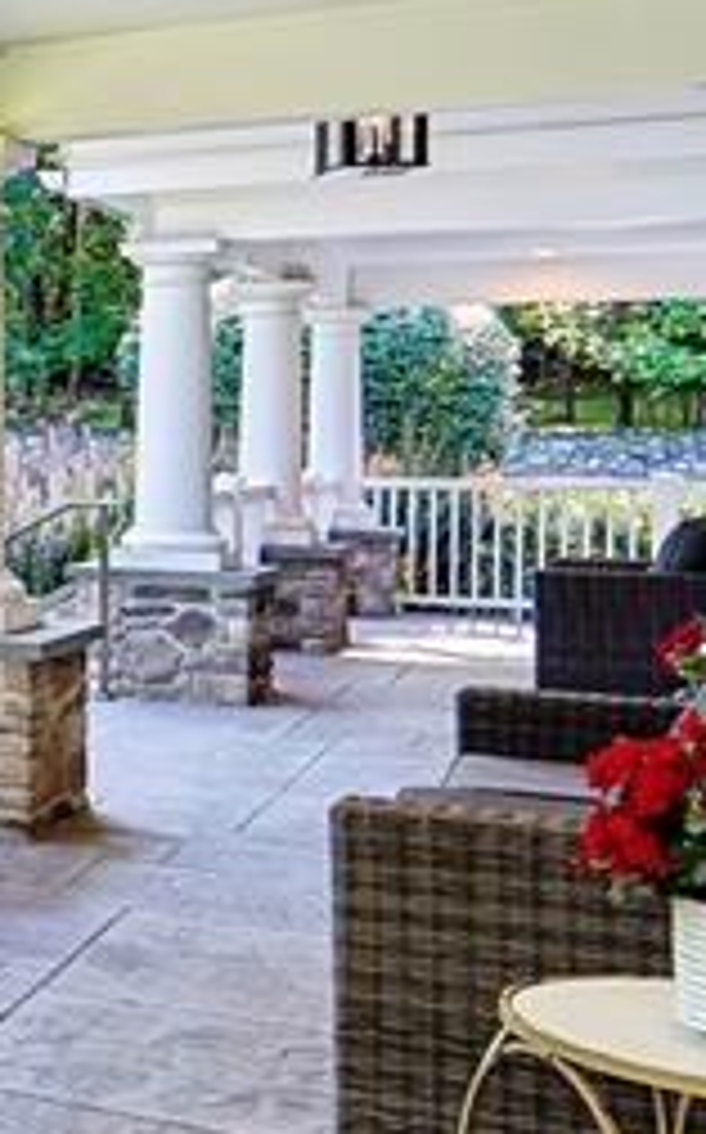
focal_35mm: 58
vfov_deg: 35.0
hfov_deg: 16.3
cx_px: -755
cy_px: 450
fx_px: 1790
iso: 400
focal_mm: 14
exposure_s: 1/50
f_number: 8
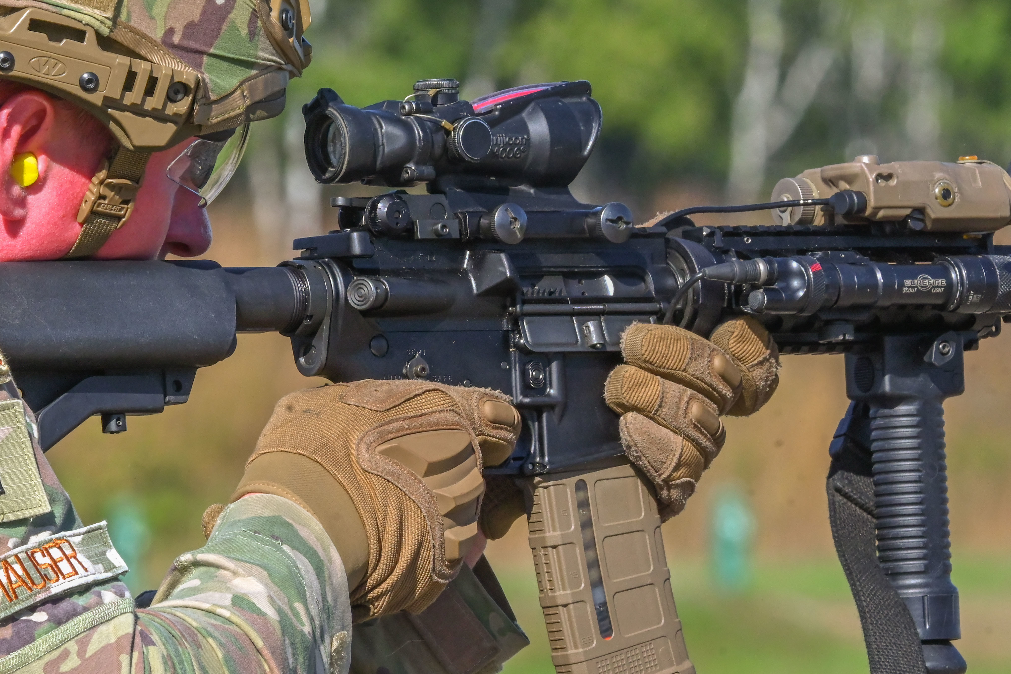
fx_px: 17691
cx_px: 421
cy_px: 356
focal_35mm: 630
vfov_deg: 2.2
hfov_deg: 3.3
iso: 1250
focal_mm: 310
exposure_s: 1/640
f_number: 20
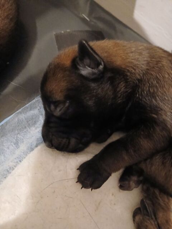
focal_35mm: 26
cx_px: 86
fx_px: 172
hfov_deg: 53.1
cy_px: 114
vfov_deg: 67.3
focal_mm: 3.98
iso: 1600
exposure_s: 1/16.7
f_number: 1.8
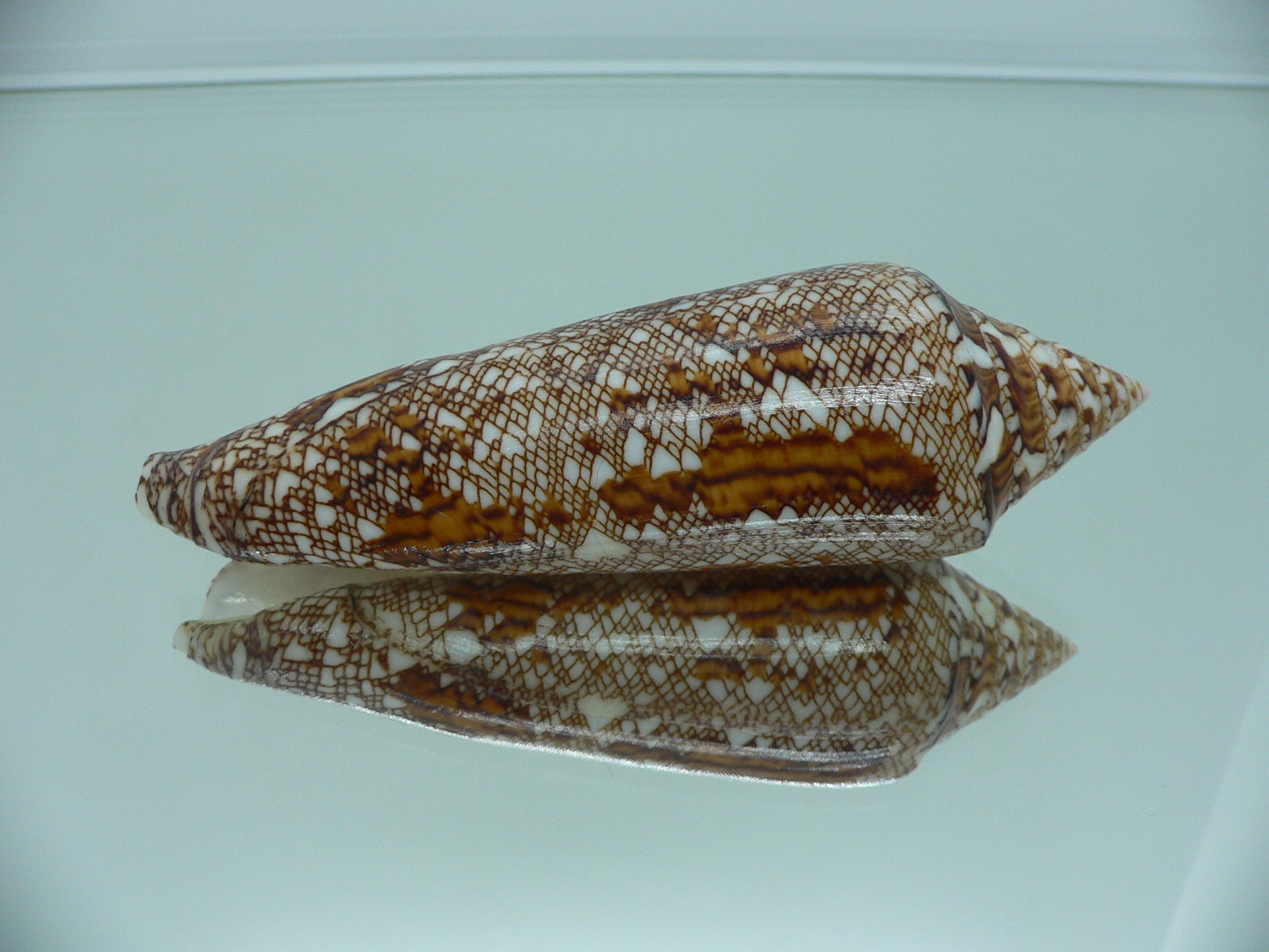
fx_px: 1283
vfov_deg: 40.7
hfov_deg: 52.6
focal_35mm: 35
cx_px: 634
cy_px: 476
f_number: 2.8
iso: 80
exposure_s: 1/60
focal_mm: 4.6
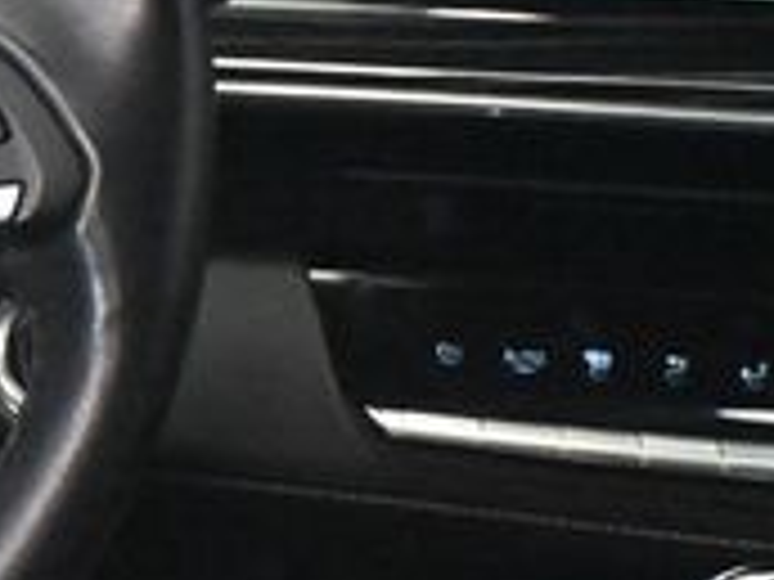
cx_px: -616
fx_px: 3660
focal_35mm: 164
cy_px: 130
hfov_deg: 11.2
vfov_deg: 9.1
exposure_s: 1/30
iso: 12800
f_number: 4.8
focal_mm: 30.5
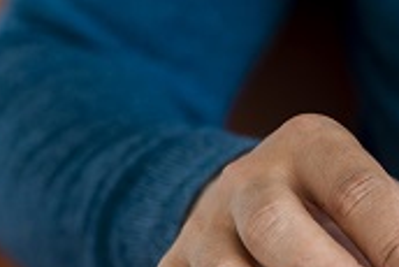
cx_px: 483
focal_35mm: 253
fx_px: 2806
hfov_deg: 8.1
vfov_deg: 5.4
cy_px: 356
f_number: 3.5
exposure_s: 1/160
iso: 320
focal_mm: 85
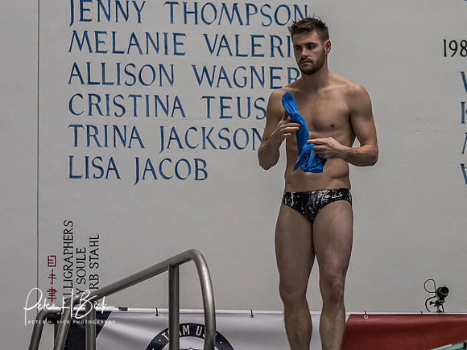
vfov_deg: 4.7
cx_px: 318
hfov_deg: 6.2
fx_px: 4297
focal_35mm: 319
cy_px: 77
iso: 4000
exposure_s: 1/1600
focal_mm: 100
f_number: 2.8
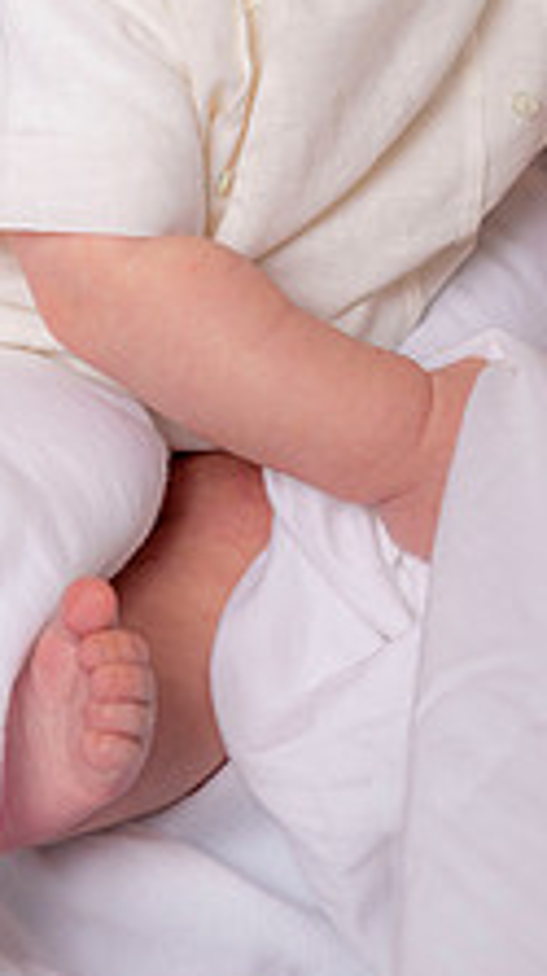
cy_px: 101
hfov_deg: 8.2
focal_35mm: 148
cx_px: 326
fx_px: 3826
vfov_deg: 14.4
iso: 250
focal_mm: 70
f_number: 5.6
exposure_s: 1/200
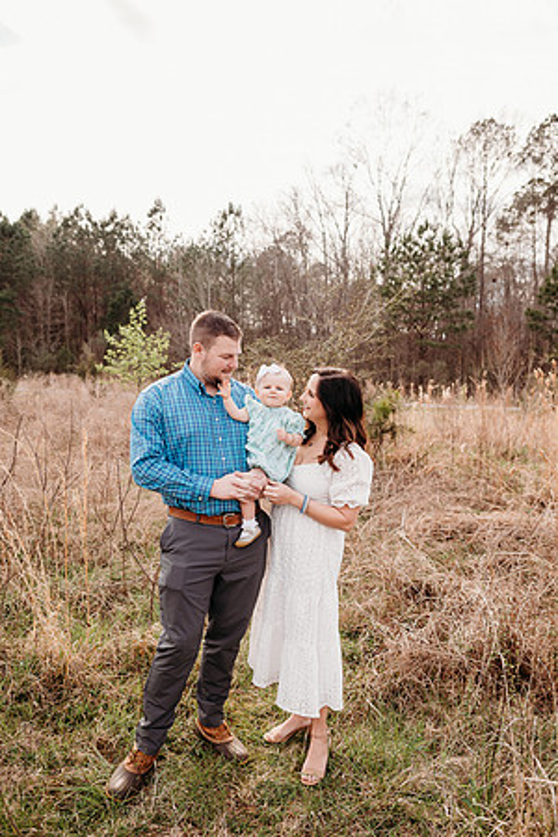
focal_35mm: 24
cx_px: 279
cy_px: 418
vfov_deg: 73.7
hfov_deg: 53.1
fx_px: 558
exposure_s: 1/500
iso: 100
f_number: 3.5
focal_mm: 24
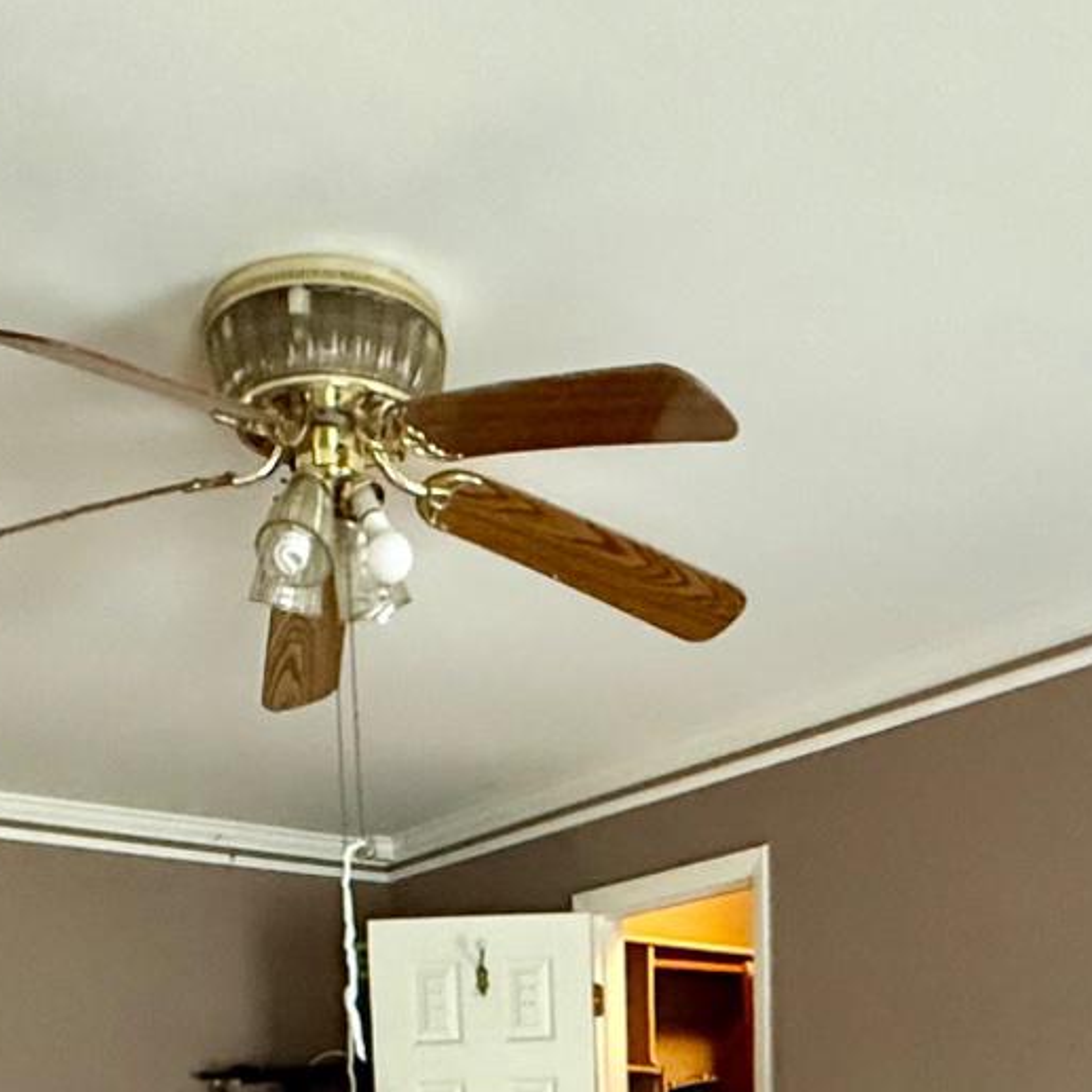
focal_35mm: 49
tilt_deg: -10.5
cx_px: 543
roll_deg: +1.8
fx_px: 1749
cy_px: 1550
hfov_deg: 34.7
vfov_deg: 26.9
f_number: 2.2
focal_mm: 2.22
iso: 1000
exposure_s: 1/60
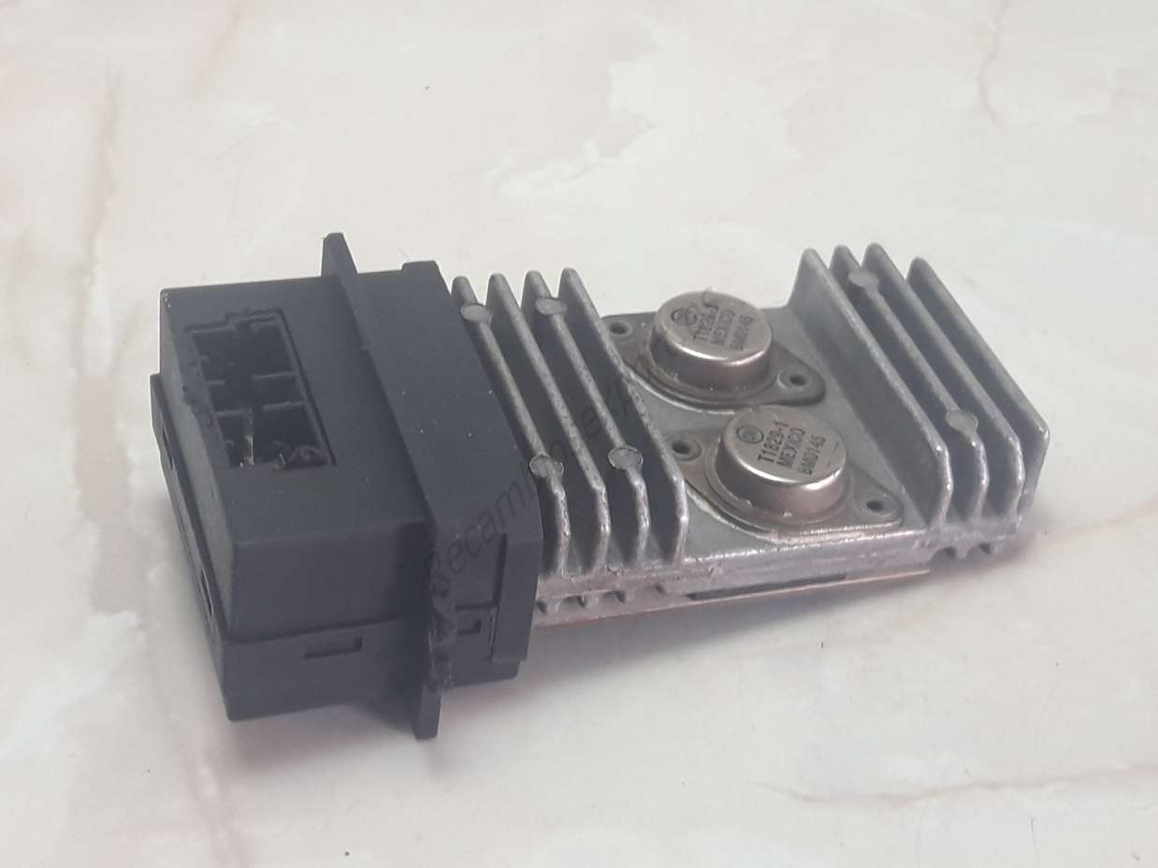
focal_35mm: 28
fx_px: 936
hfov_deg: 63.5
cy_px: 434
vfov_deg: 49.7
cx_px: 579
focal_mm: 3.7
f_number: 1.9
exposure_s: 1/50
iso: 50
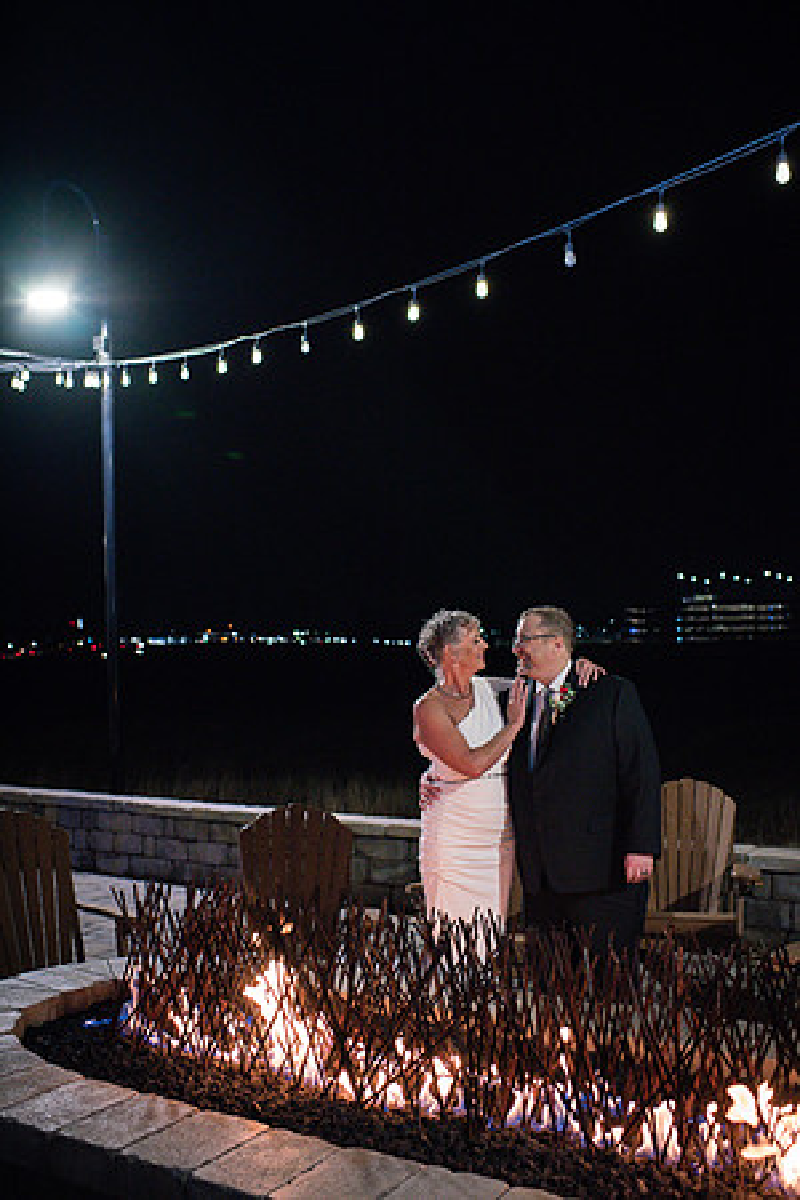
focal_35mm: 35
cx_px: 400
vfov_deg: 54.4
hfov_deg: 37.9
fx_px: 1167
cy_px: 600
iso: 2000
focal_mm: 35
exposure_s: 1/200
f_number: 3.2
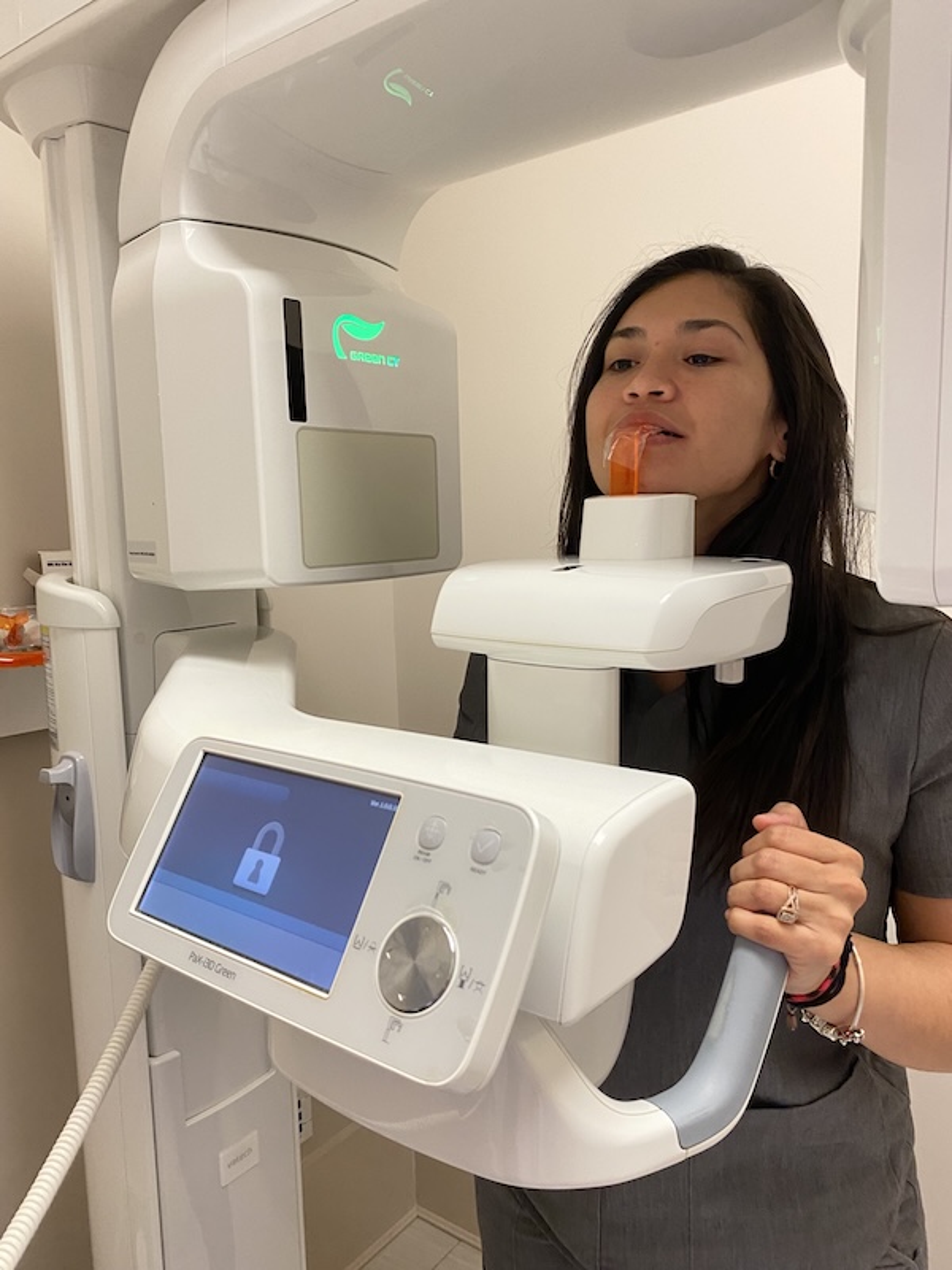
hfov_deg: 53.1
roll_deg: +1.9
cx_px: 476
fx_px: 953
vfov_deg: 67.3
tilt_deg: -7.5
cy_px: 635
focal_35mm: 26
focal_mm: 4.25
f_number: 1.8
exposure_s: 1/60
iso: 250
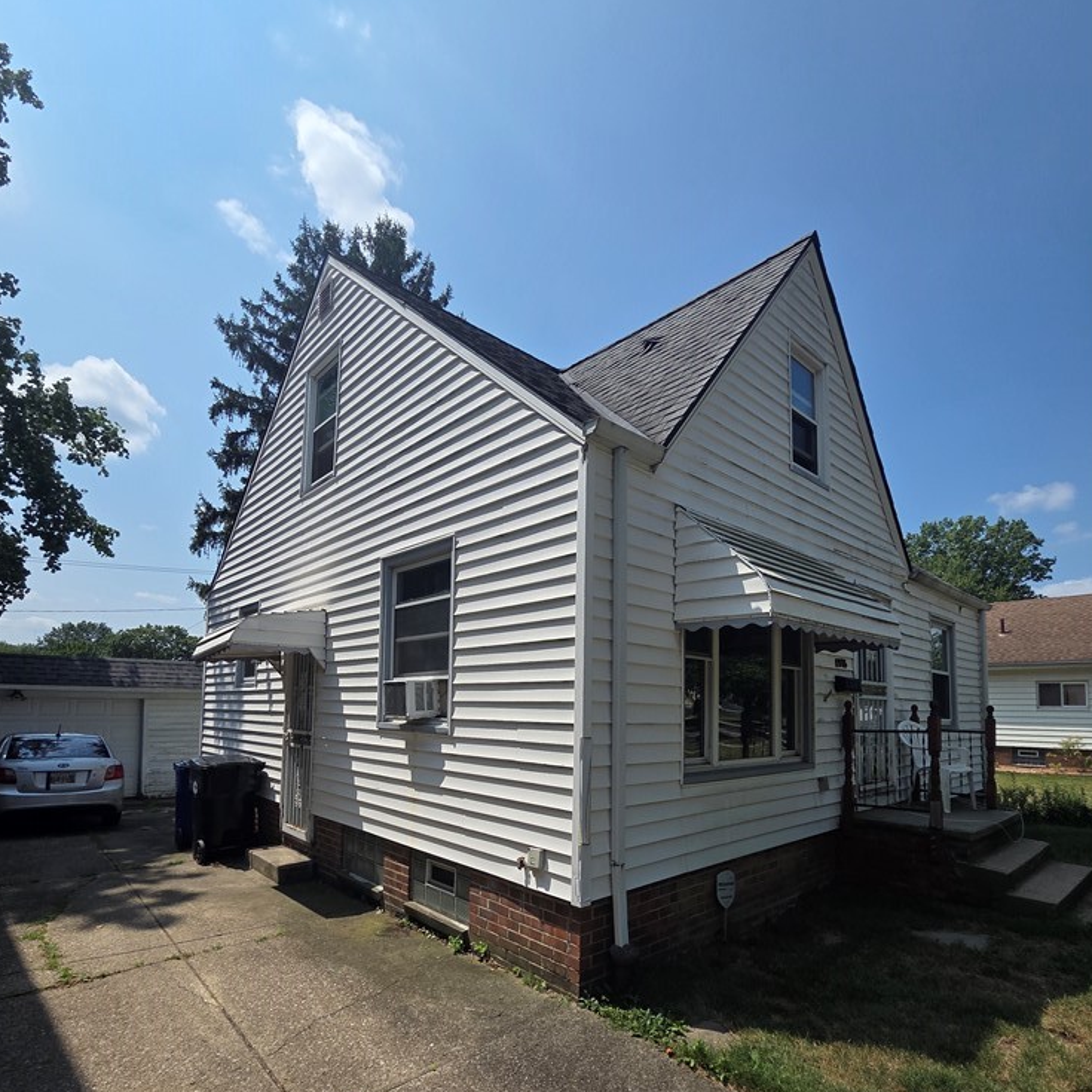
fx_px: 571
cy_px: 658
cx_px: 538
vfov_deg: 86.3
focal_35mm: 16
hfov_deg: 87.4
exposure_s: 1/3264
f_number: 2.2
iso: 50
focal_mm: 2.2
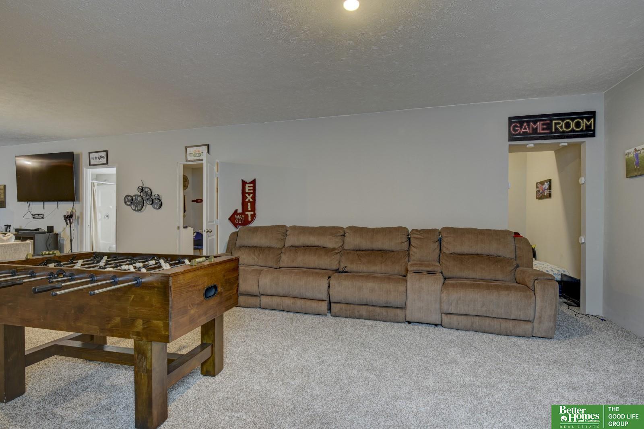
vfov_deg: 72.1
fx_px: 295
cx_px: 322
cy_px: 214
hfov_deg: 95.0
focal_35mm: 16
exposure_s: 1/2.5
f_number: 8
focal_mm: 11
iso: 400
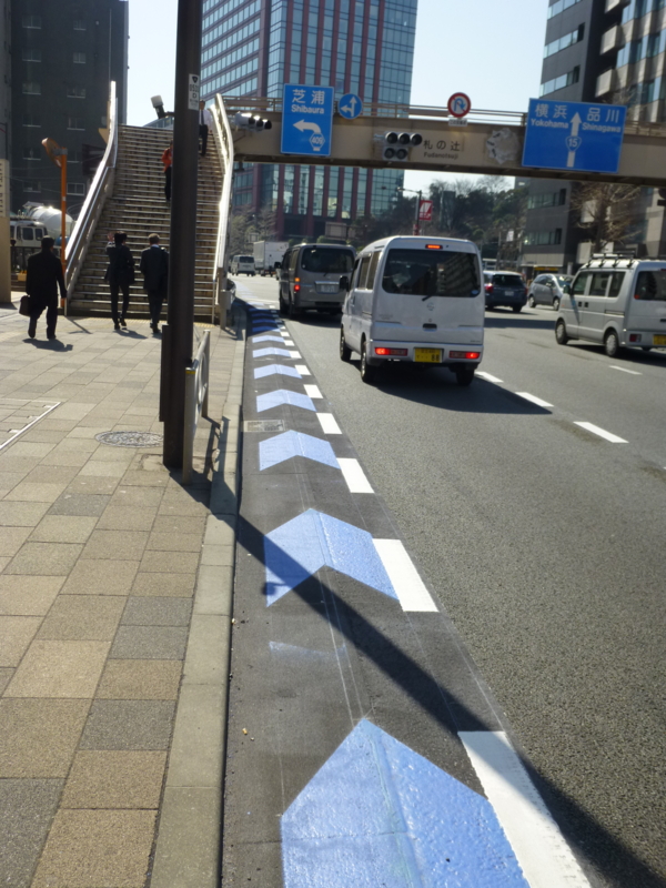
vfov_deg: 58.4
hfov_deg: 45.4
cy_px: 444
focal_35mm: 31
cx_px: 333
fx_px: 795
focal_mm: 5.6
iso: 100
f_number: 3.4
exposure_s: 1/1000
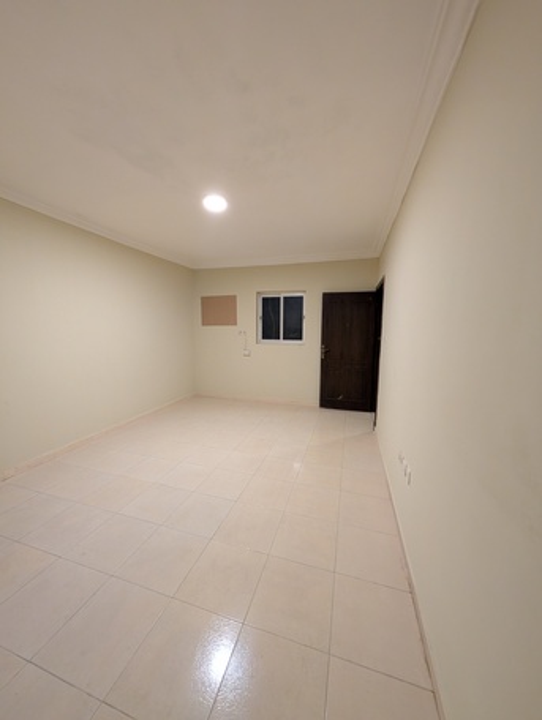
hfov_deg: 94.6
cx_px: 271
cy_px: 360
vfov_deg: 110.5
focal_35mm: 12
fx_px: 250
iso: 240
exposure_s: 1/39
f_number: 1.7
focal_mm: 2.02
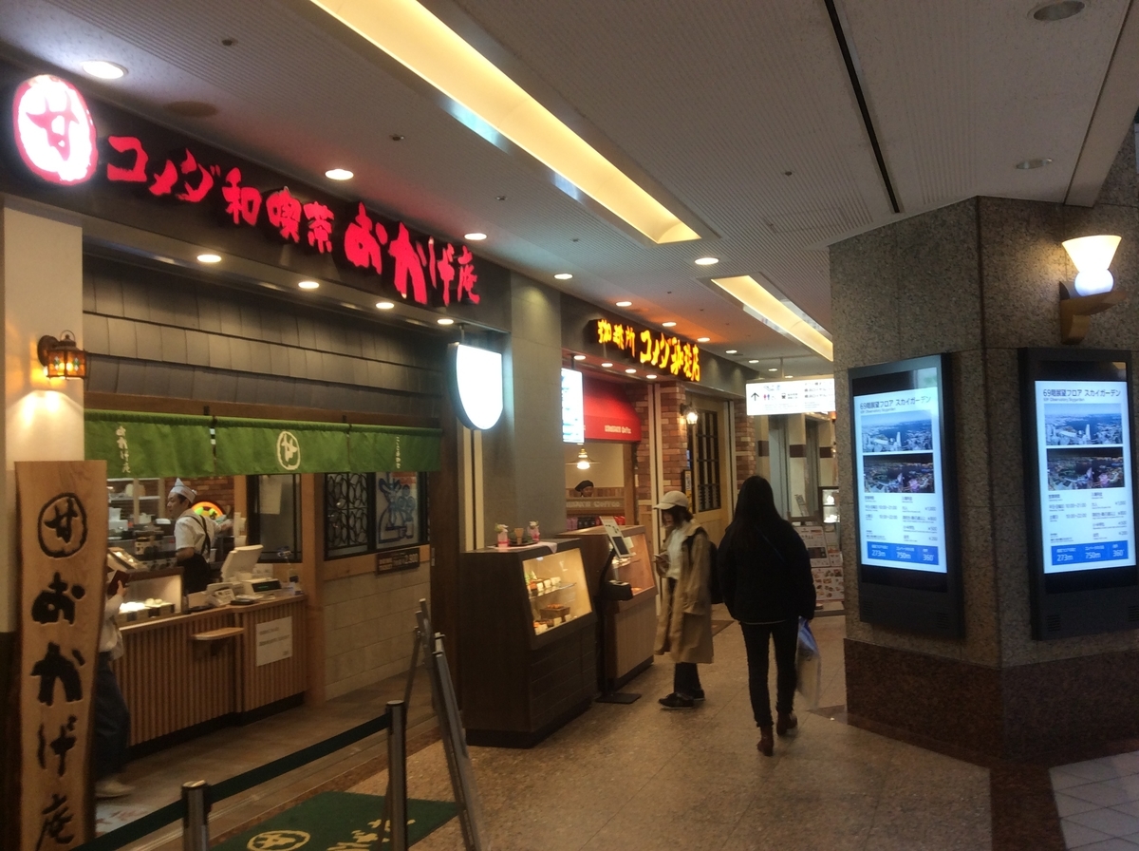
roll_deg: +1.2
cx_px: 570
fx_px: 1051
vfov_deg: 44.0
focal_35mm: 32
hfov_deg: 56.9
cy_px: 426
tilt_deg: +1.7
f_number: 2.4
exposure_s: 1/24
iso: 50
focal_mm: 3.3
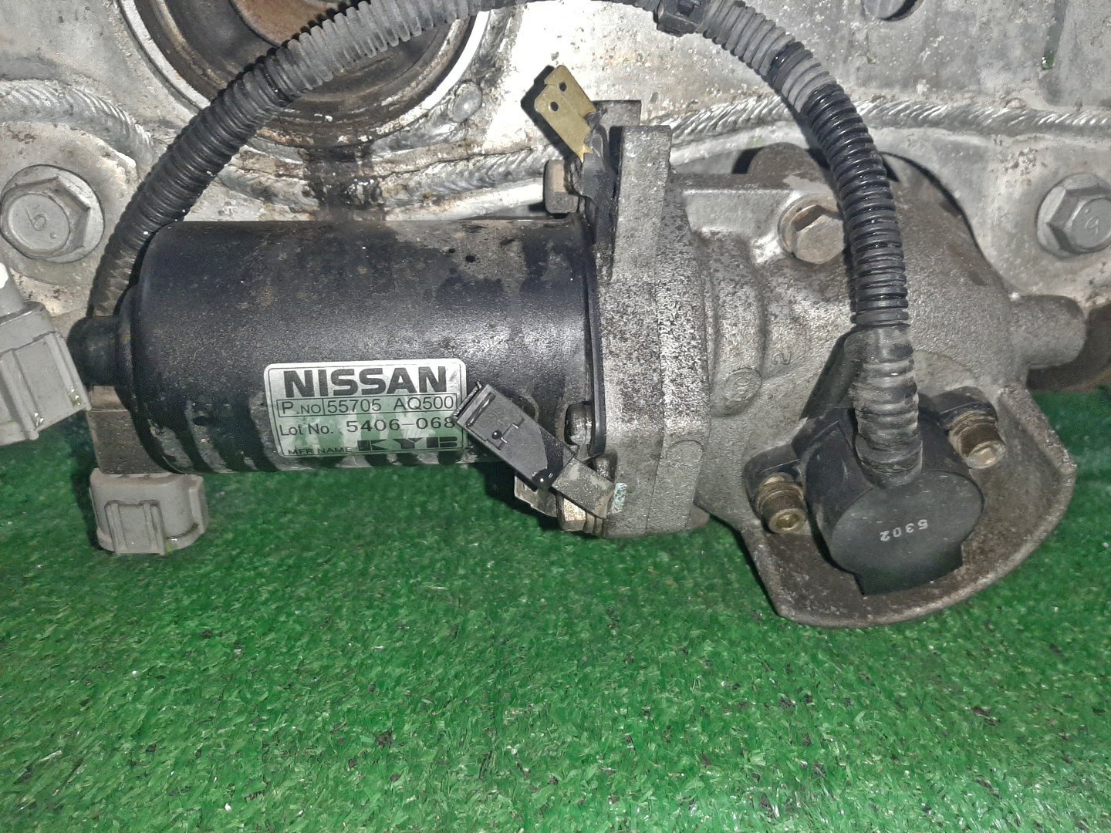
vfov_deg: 53.1
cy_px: 416
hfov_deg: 67.3
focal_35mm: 26
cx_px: 556
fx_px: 834
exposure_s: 1/50
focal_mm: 3.93
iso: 232
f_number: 1.7
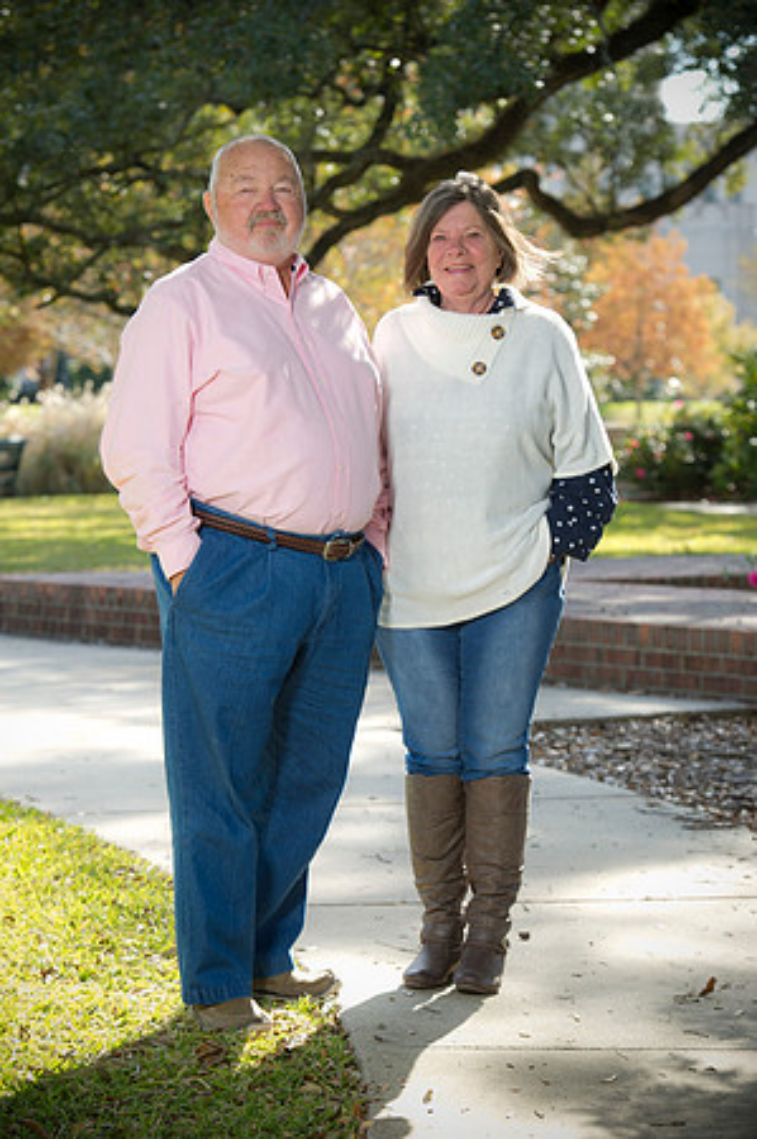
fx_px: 3793
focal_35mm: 120
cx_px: 378
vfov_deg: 17.1
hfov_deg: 11.4
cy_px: 570
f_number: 5.6
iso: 160
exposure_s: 1/125
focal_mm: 120
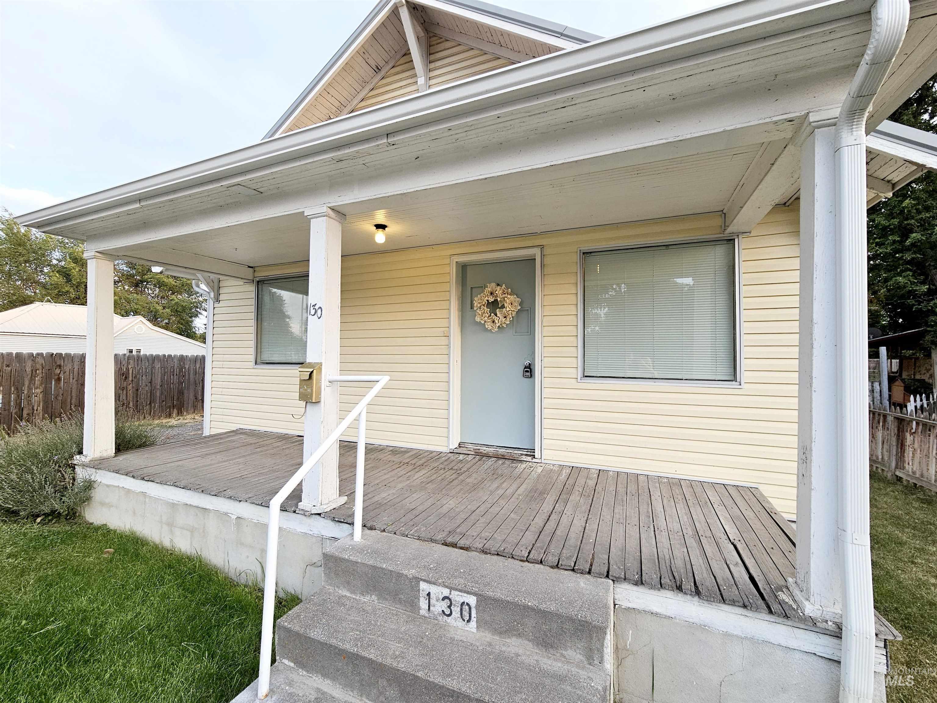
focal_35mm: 13
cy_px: 352
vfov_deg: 89.9
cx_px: 468
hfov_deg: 106.2
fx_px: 352
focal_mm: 2.2
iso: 50
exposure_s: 1/120
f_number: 2.2
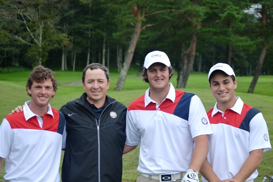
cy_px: 91
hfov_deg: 24.6
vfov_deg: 16.6
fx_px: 626
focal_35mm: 82
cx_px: 136
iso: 400
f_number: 4
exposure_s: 1/800
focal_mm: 55
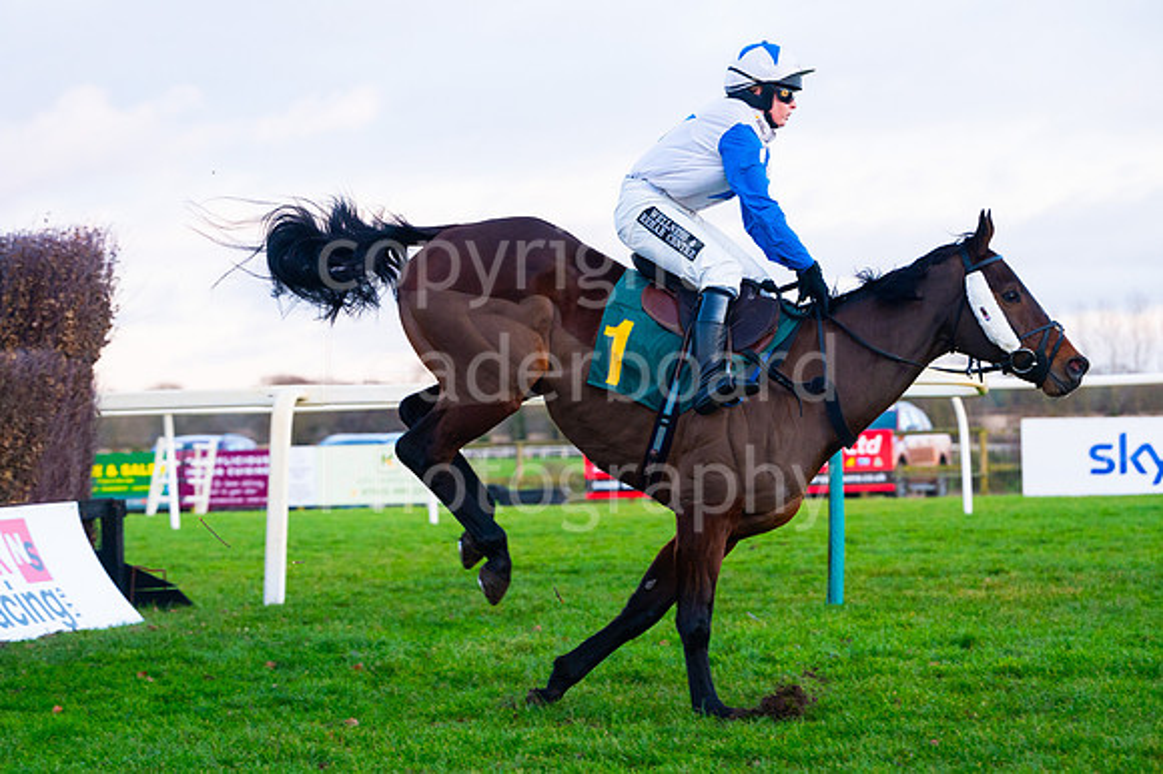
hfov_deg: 19.6
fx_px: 3364
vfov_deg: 13.1
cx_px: 504
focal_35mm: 104
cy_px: 403
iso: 1250
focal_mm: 92
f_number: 3.5
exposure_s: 1/1000
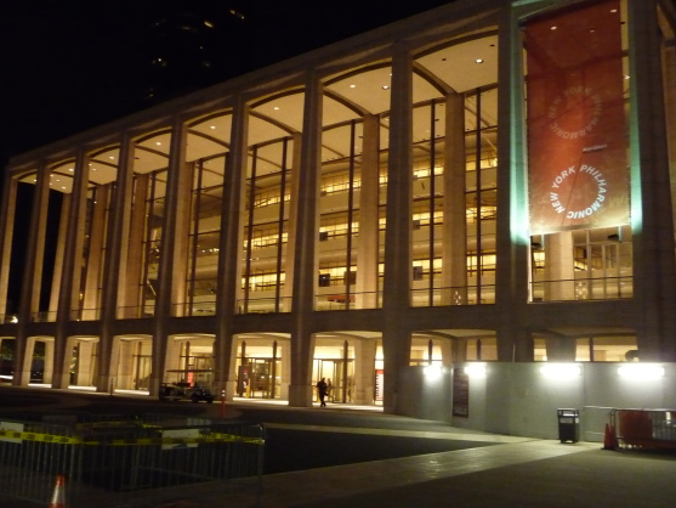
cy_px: 262
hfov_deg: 53.9
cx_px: 339
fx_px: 664
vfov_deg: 41.8
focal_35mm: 34
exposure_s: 1/13
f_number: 3.3
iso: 800
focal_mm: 4.7
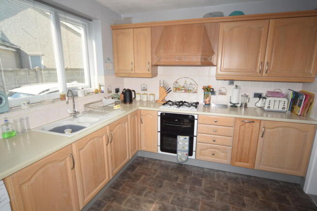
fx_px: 159
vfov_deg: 67.4
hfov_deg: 90.0
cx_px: 158
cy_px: 106
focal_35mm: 18
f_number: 5
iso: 100
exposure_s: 1/100
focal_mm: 12
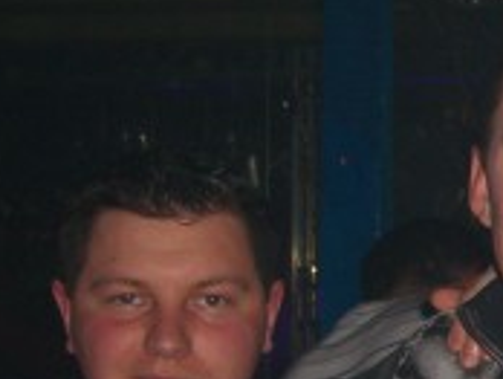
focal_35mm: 131
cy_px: 399
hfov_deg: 14.7
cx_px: 543
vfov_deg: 11.2
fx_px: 1906
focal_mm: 7.9
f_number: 2.8
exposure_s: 1/60
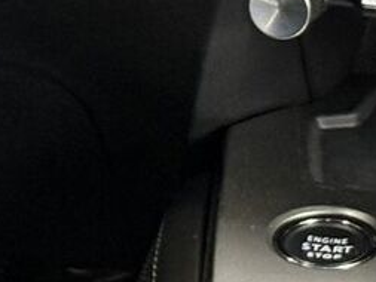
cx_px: -68
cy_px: -285
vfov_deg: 4.0
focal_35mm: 364
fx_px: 3956
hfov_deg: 5.4
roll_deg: -0.3
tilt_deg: -22.5
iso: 250
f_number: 1.78
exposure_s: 1/40
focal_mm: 6.76
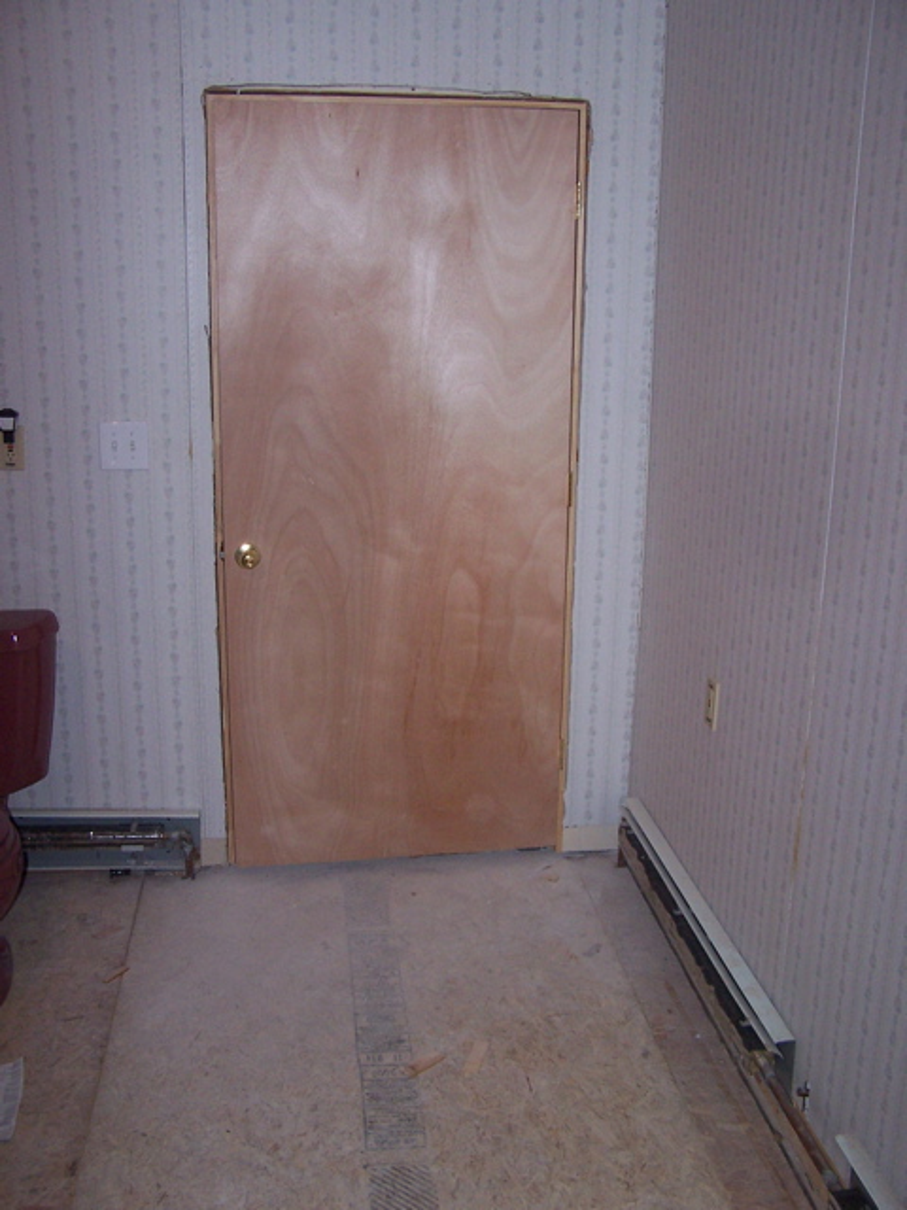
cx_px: 454
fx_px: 1328
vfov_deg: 49.0
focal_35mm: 38
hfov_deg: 37.7
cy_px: 605
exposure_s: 1/60
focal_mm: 6.3
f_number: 2.8
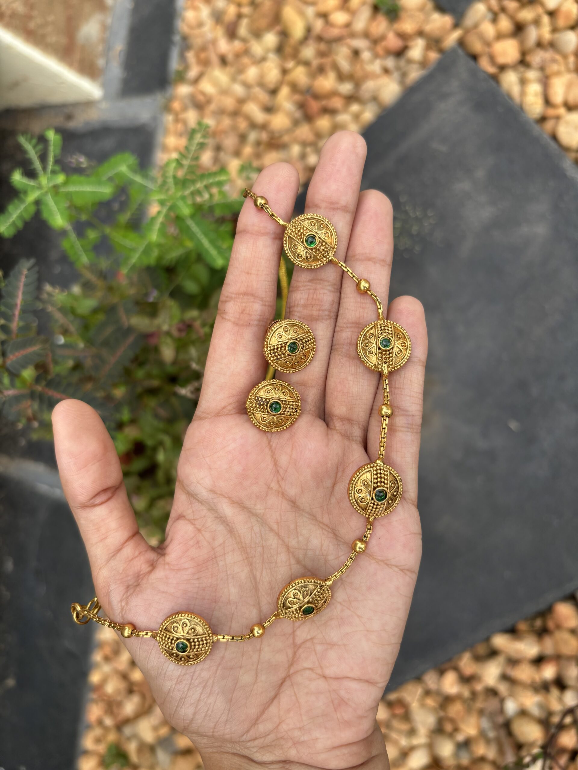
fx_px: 579
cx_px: 289
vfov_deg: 67.3
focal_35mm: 26
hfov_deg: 53.1
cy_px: 385
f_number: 1.6
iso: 50
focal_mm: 5.96
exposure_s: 1/377
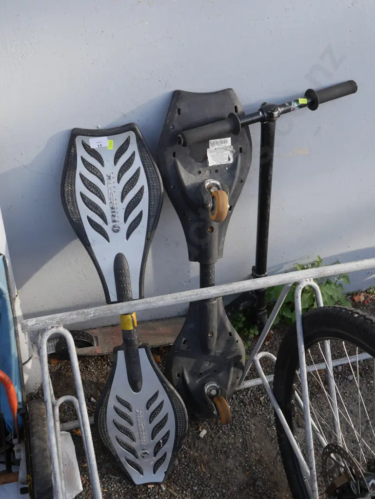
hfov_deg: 41.8
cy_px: 250
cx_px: 188
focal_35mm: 34
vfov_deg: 53.9
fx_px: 491
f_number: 5.6
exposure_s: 1/200
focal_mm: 17
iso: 200
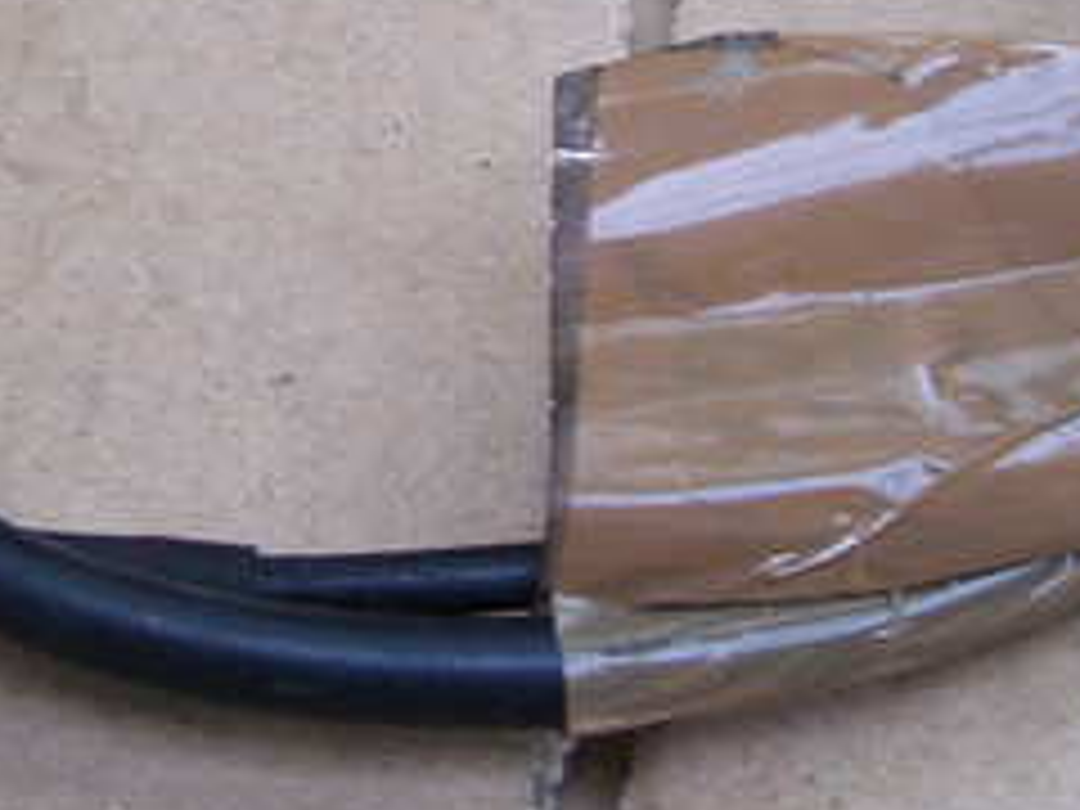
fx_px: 3463
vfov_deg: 13.1
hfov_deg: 17.7
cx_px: 310
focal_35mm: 111
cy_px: -40
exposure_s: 1/60
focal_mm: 6
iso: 80
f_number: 2.7
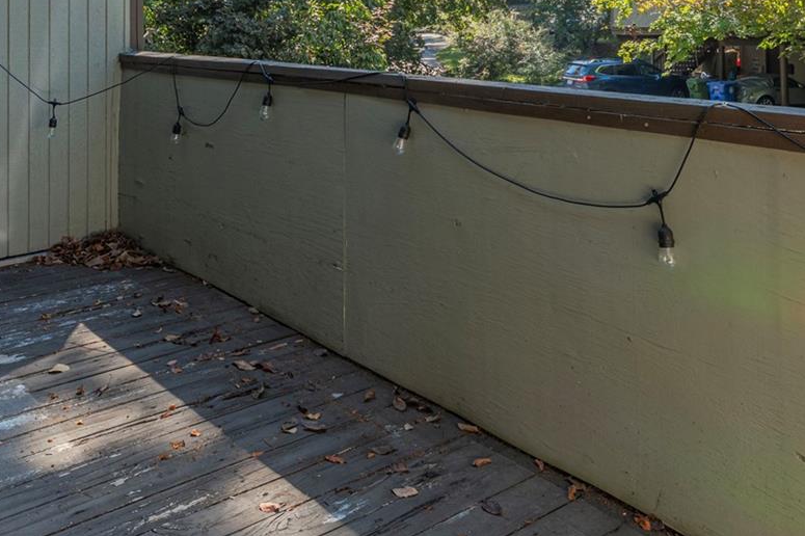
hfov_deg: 51.9
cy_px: 17
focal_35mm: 37
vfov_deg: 33.3
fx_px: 827
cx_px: 392
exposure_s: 1/800
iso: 320
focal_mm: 14
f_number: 8
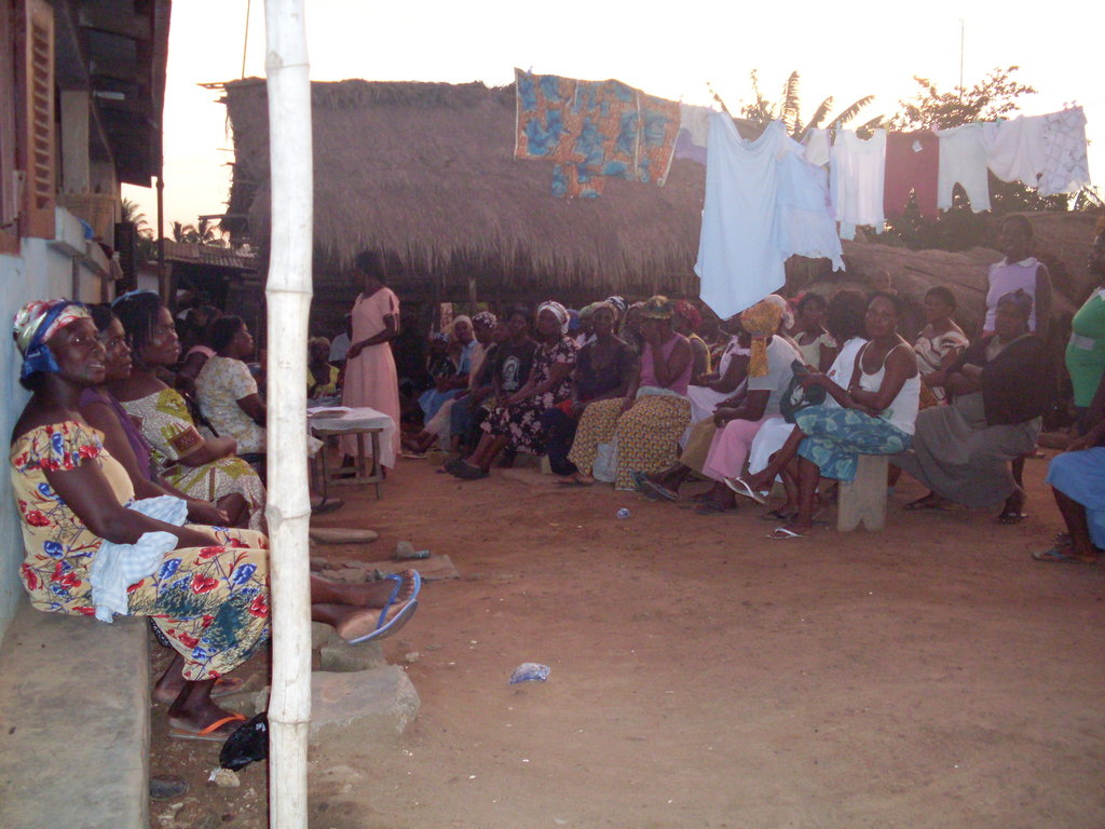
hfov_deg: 49.0
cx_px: 552
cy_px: 414
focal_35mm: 38
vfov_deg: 37.7
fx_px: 1213
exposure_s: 1/45
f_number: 2.8
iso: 240
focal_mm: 6.3
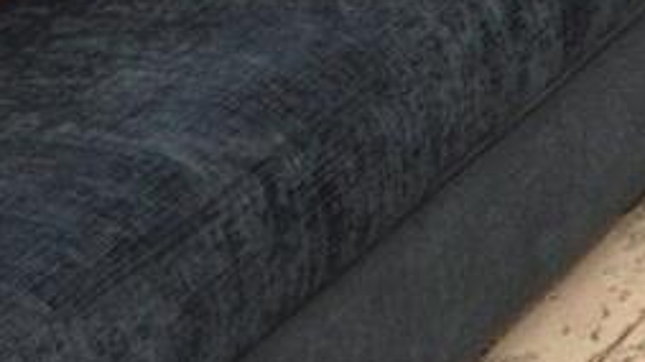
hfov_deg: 11.4
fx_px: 2034
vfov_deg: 7.9
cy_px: -919
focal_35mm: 119
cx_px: 1892
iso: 800
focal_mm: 12
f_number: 9
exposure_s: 1/80
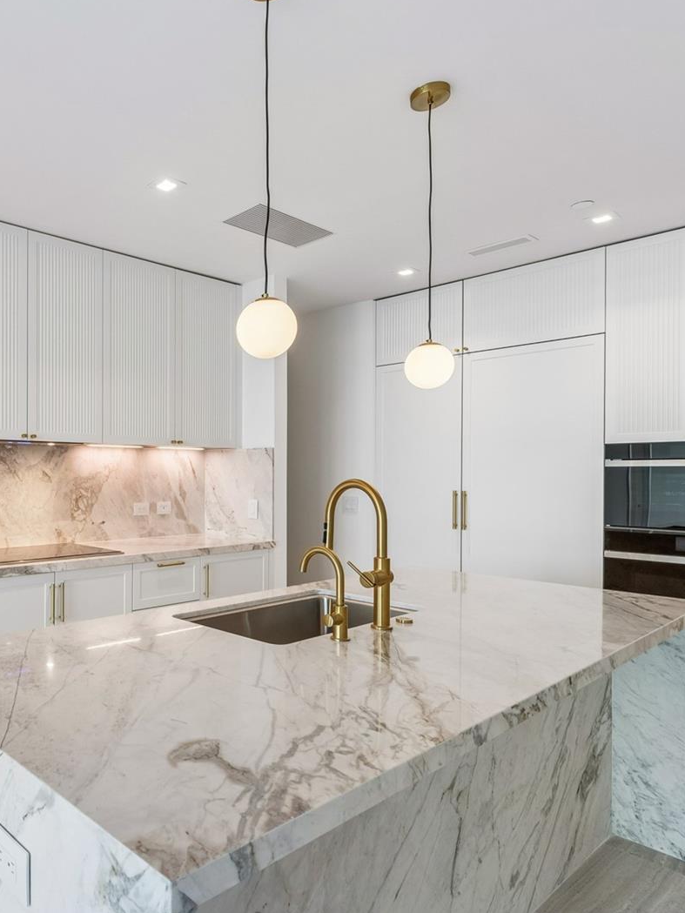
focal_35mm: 22
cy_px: 453
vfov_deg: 76.4
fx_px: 580
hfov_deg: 56.0
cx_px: 123
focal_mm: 10
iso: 100
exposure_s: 1/8
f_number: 7.1
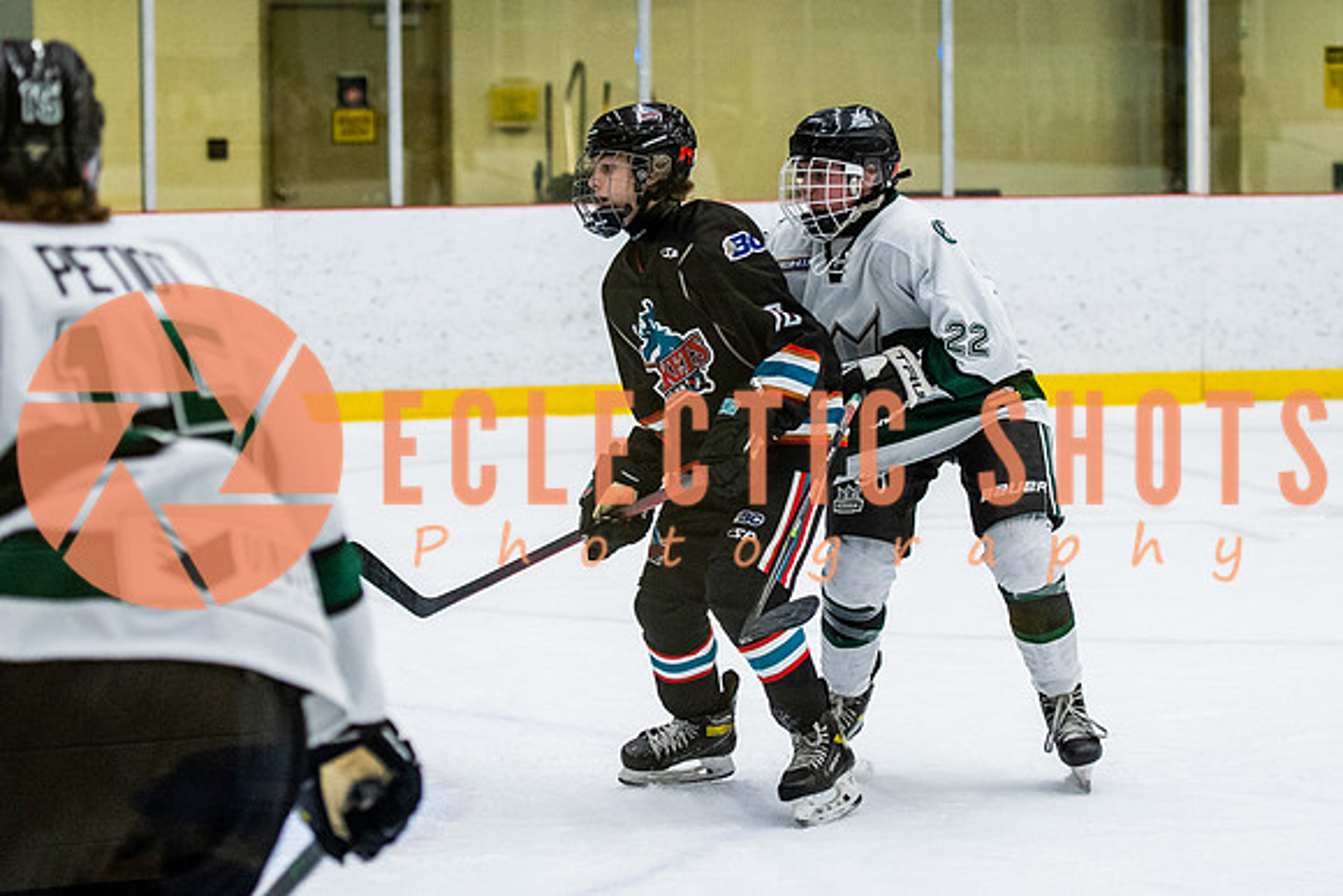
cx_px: 665
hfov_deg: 14.7
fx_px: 5218
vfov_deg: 9.8
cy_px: 417
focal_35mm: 140
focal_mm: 78
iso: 1800
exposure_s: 1/640
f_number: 2.8
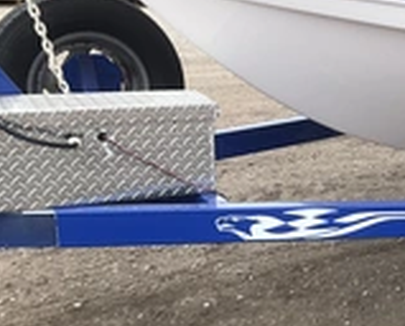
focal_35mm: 71
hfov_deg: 24.3
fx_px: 853
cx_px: 481
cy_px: 191
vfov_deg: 21.6
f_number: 1.8
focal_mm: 3
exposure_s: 1/353
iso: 25
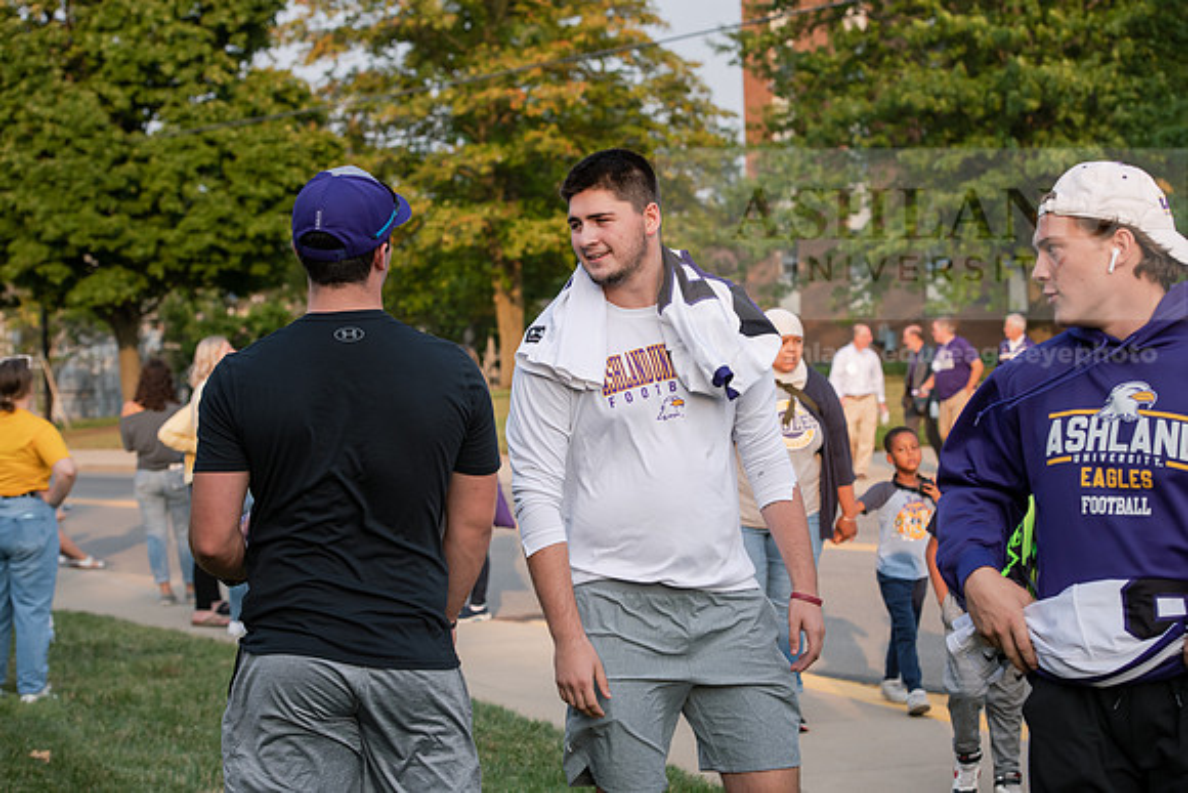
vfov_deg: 17.1
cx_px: 594
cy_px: 396
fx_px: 2640
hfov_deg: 25.4
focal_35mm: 80
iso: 400
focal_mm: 80
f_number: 5.6
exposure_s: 1/800
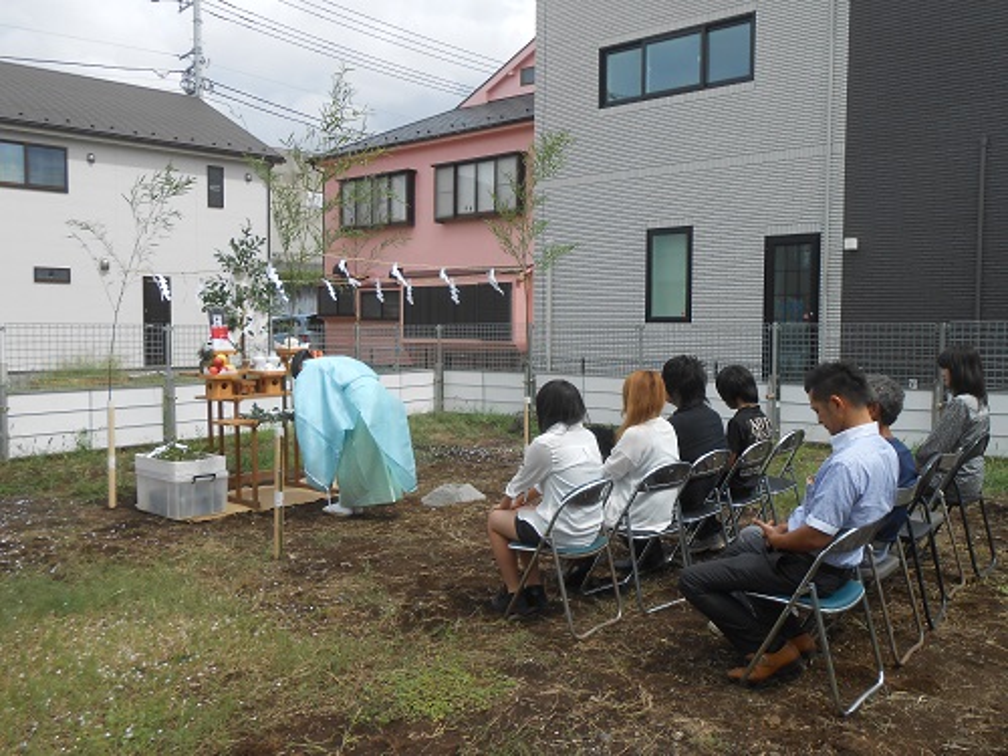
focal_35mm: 30
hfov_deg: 60.0
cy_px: 378
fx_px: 874
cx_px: 504
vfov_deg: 46.8
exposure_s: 1/800
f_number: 3.8
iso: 80
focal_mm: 5.3
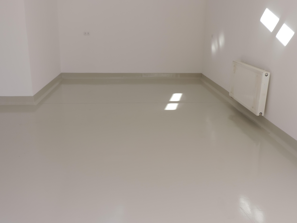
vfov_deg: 40.7
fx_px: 300
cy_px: 112
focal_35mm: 35
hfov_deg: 52.6
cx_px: 148
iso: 80
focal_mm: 6.2
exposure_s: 1/100
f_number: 3.3
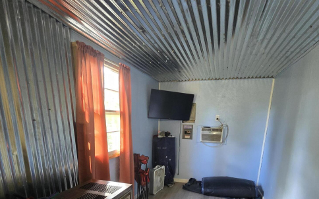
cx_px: 163
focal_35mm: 19
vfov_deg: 56.8
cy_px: 164
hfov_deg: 88.0
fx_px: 165
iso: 640
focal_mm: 2.2
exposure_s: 1/60
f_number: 2.2
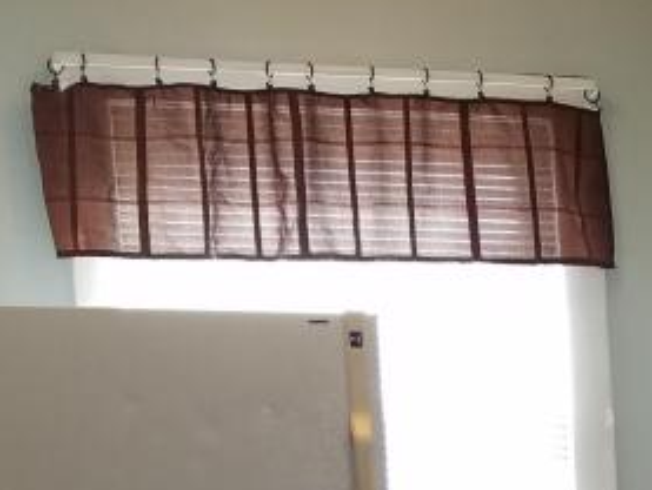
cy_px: 657
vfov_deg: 14.7
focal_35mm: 96
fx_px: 1809
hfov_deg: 18.0
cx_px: 1014
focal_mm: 4.2
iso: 80
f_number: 1.7
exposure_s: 1/60
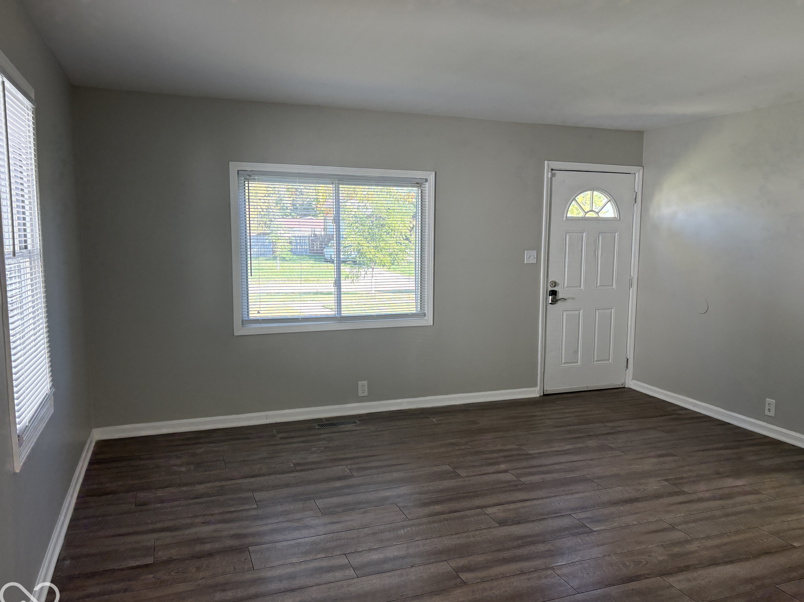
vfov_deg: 49.7
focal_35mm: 28
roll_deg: -0.5
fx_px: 650
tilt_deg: -7.2
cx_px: 427
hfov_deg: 63.4
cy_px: 315
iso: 160
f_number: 1.6
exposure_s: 1/120
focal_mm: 5.96
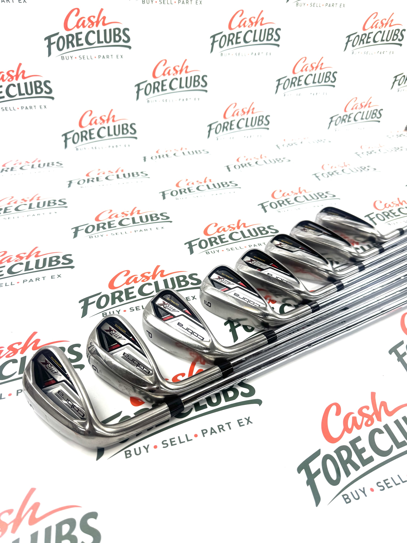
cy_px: 272
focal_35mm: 24
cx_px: 204
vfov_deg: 71.6
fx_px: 376
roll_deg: -2.8
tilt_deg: -37.8
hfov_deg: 56.8
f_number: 1.78
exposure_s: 1/311
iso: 80
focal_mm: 6.76
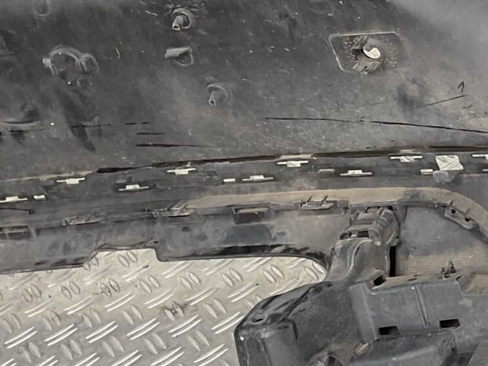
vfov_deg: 14.8
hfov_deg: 17.5
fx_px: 1410
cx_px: 746
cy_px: 118
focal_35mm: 100
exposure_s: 1/120
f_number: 1.8
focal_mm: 3
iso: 25
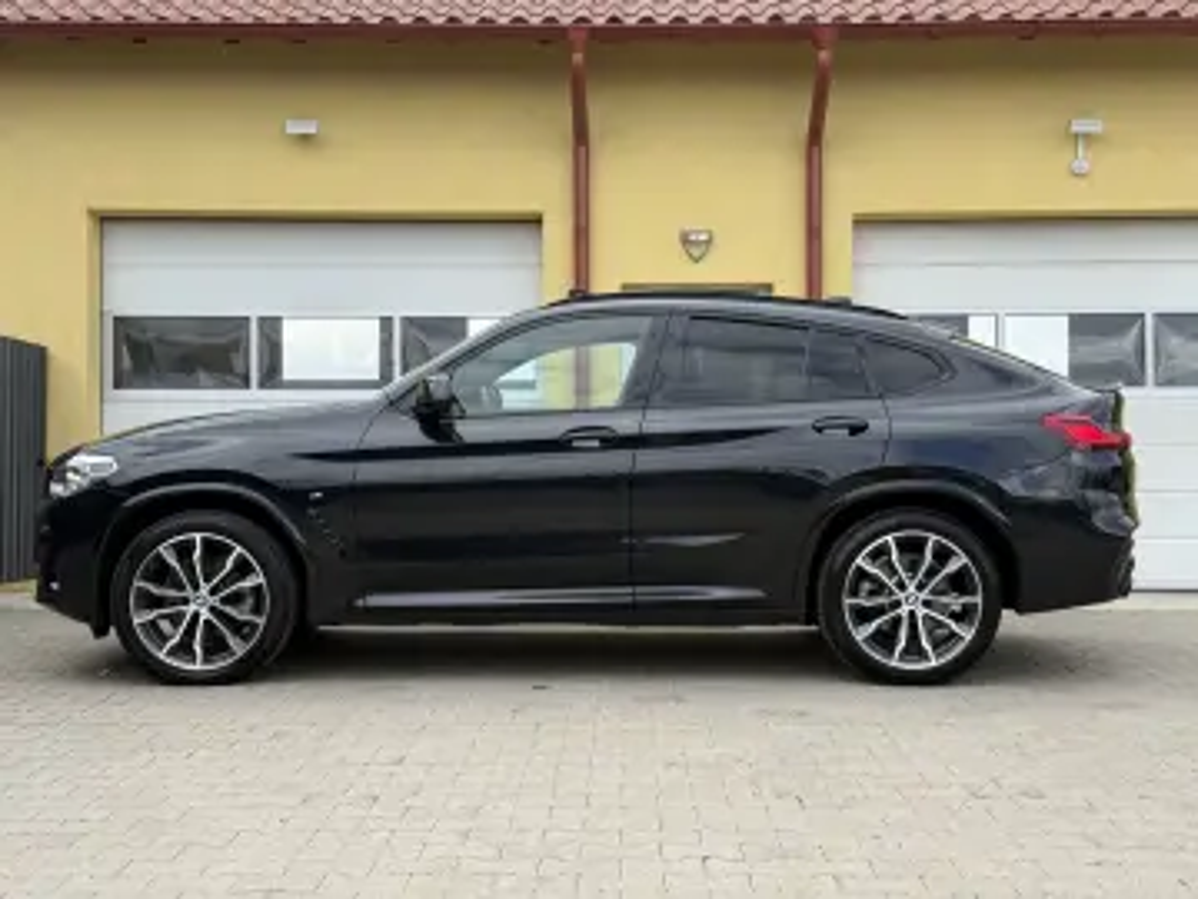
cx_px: 599
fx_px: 1661
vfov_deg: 30.3
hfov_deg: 39.7
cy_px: 450
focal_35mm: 48
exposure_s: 1/1754
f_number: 1.78
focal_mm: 6.76
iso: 64
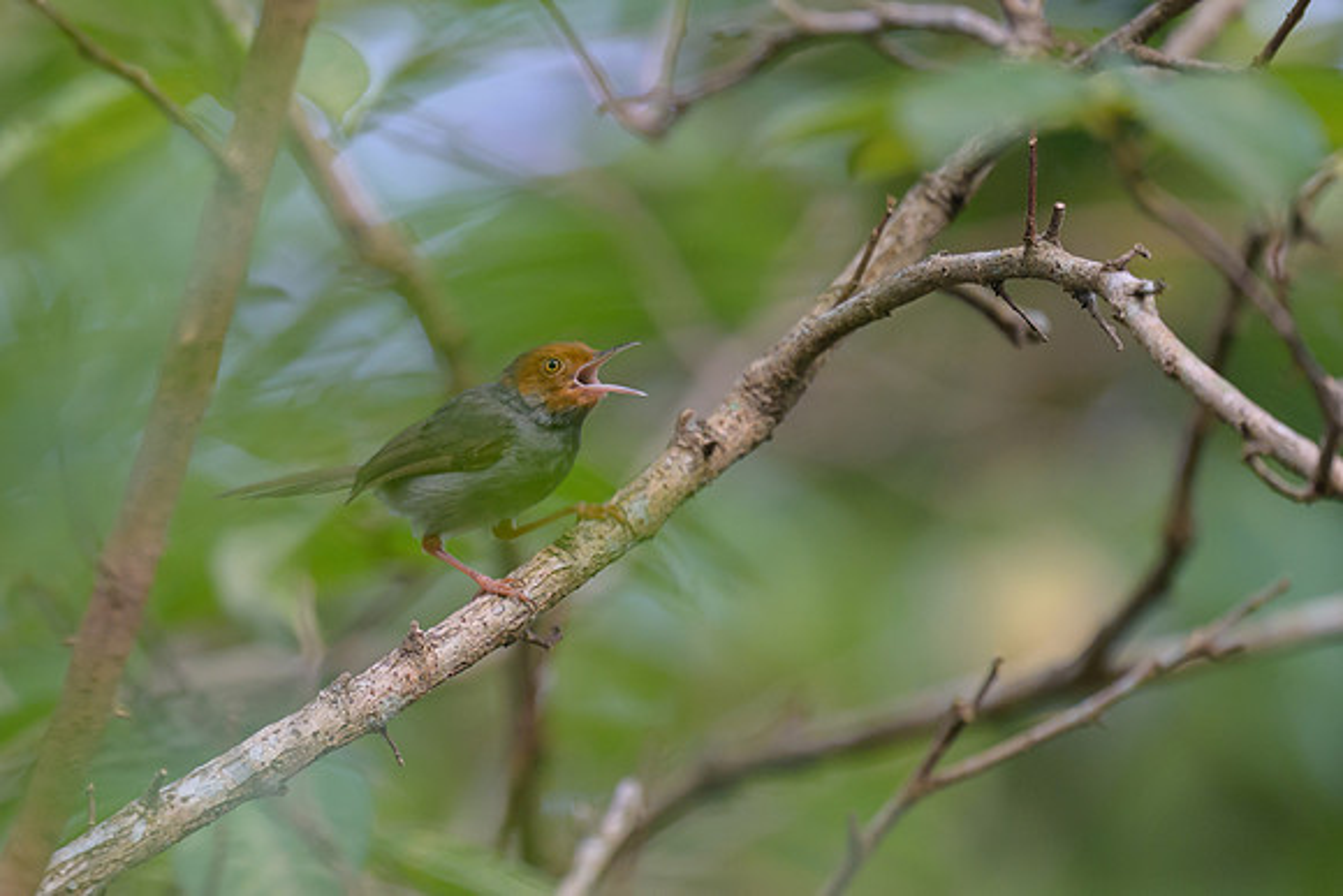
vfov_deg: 1.7
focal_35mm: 796
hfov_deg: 2.6
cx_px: 170
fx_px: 29692
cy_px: 480
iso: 900
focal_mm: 400
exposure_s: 1/1250
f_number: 2.8
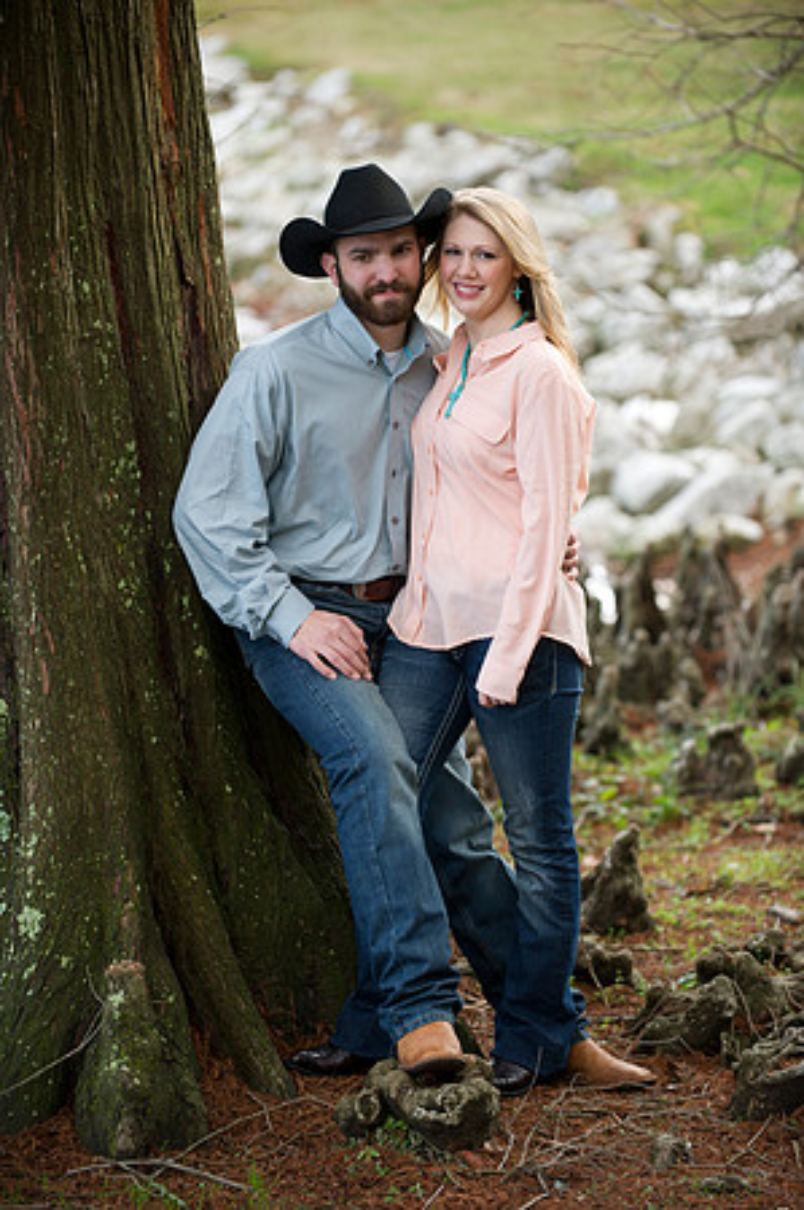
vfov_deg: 15.8
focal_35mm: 130
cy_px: 605
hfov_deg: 10.5
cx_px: 402
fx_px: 4365
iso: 250
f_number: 2.8
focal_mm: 130
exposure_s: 1/160
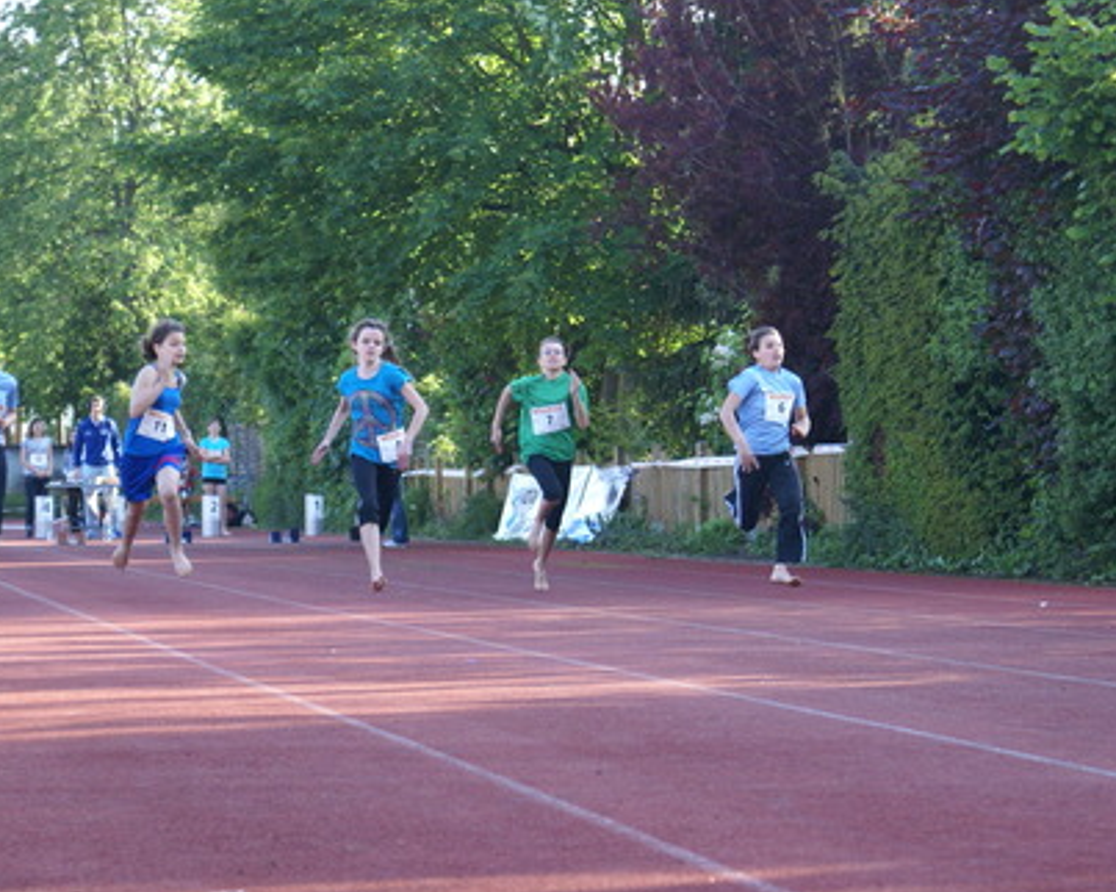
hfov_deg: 14.6
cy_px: 454
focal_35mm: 132
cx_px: 640
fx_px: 4358
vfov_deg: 11.7
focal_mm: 70
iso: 500
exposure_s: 1/250
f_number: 5.6
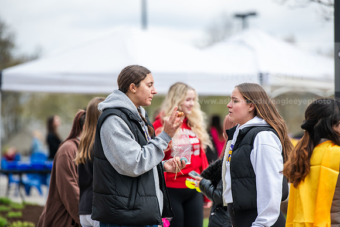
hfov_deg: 10.8
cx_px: 170
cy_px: 114
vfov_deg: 7.2
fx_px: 1795
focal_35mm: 190
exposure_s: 1/640
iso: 160
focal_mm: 190
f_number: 3.5
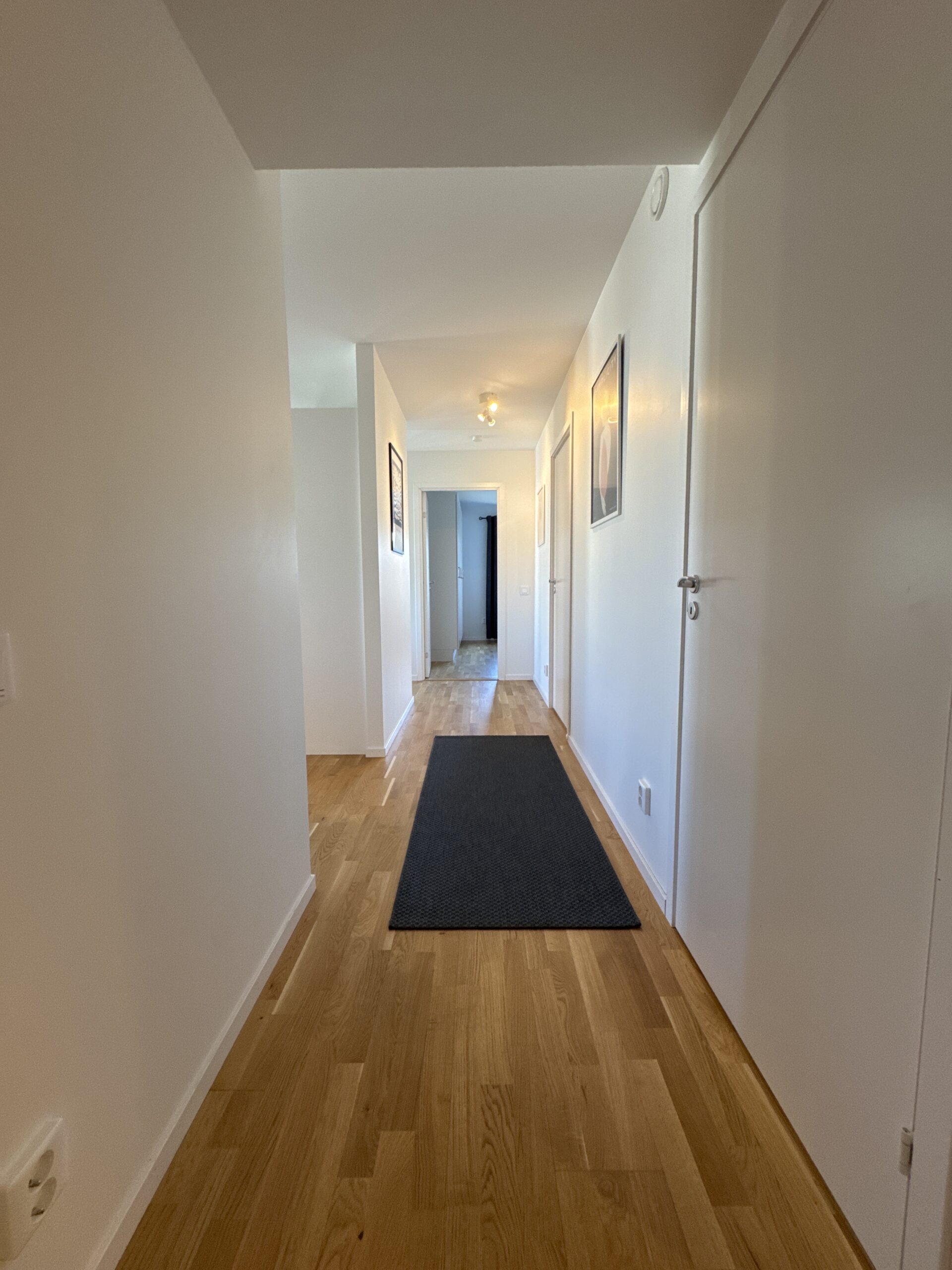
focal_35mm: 14
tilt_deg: -5.8
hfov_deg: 85.7
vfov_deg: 102.1
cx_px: 476
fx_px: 513
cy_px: 635
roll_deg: +0.9
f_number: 2.2
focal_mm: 2.22
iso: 200
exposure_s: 1/100
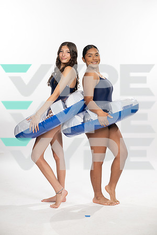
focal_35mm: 62
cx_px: 78
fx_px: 406
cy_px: 118
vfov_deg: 32.4
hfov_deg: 21.9
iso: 200
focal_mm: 62
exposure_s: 1/250
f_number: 5.6
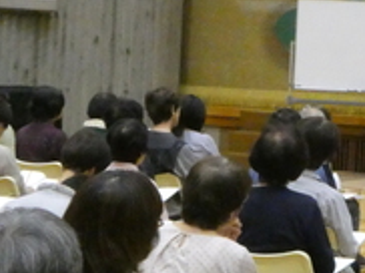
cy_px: 38
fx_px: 1485
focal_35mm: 141
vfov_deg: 10.5
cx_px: 453
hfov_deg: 13.6
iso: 1600
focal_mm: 7.2
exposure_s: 1/60
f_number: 7.1
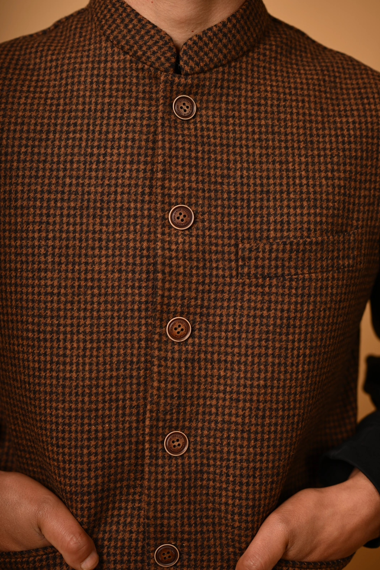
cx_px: 189
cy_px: 292
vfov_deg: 38.2
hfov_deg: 26.0
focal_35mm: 52
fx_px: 823
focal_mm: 50
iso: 160
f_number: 2.5
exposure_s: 1/1000
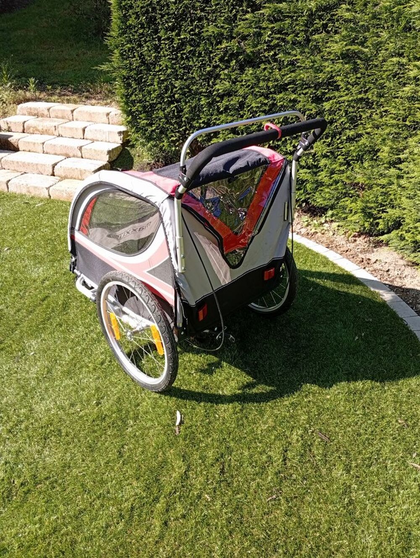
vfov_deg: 65.2
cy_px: 279
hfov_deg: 51.5
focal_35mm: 27
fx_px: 436
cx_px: 210
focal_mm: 3.98
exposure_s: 1/201
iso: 50
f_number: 1.8
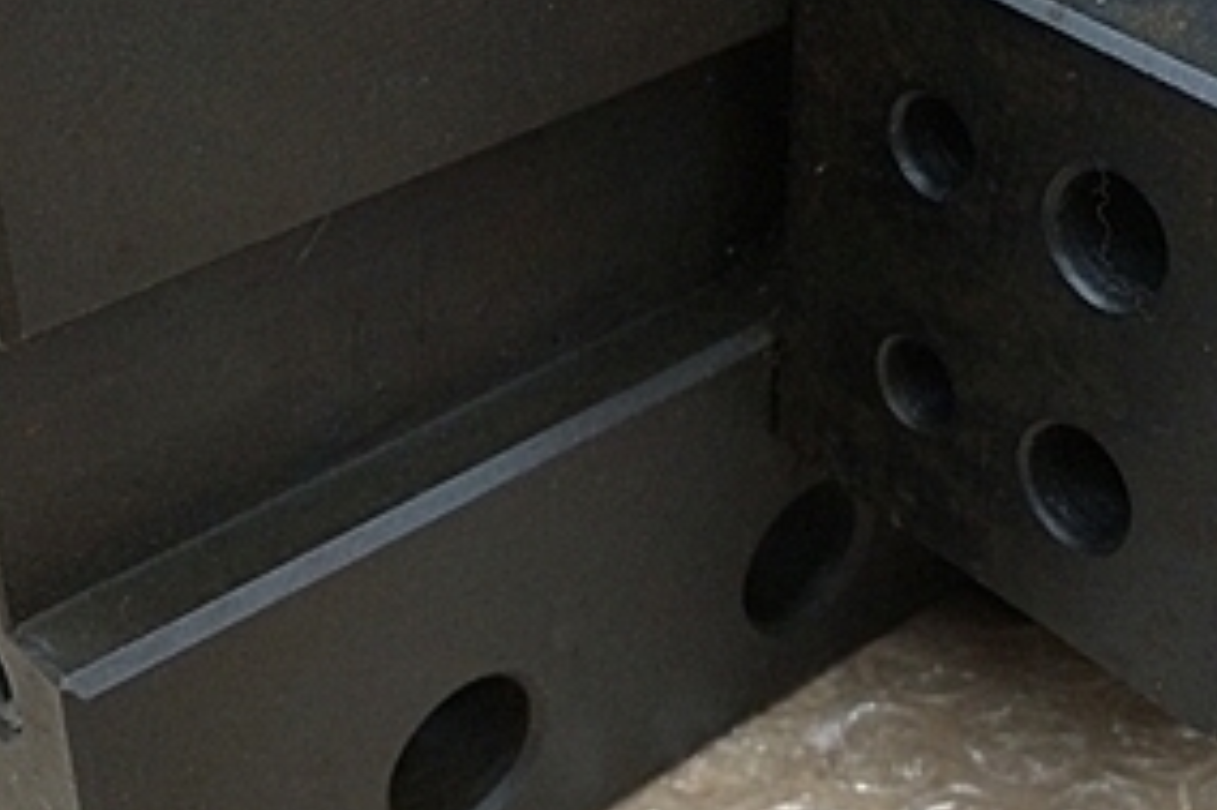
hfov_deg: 29.6
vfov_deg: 19.9
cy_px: 240
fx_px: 2297
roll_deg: -0.3
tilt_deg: -32.6
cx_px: 750
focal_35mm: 68
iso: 200
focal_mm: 4.15
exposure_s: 1/30
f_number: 2.2
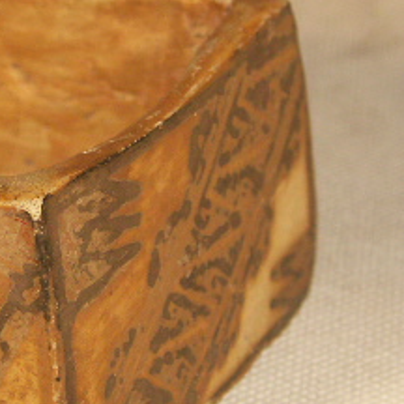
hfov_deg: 6.0
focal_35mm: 288
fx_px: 3803
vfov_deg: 6.1
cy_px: 165
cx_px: -114
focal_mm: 27.2
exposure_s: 1/160
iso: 100
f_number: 4
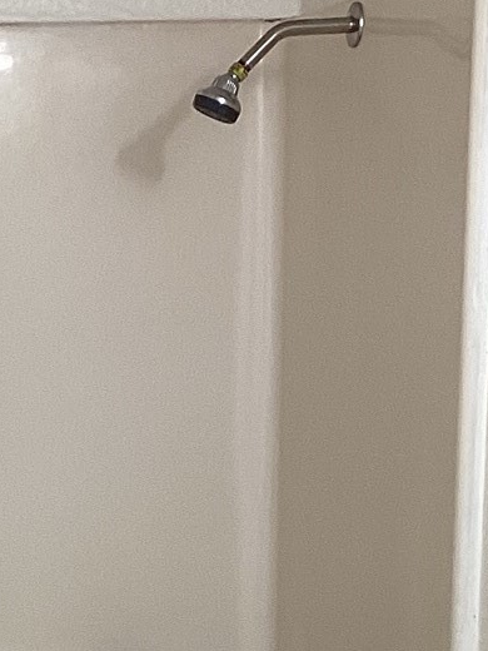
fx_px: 2293
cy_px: 694
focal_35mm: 122
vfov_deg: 15.8
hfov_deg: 11.9
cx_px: -86
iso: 50
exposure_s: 1/60
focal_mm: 3.3
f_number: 2.4
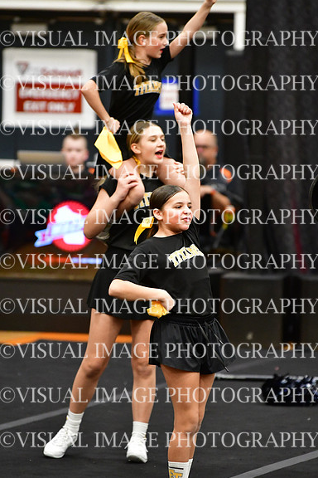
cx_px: 159
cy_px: 239
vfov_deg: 6.8
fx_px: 4001
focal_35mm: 302
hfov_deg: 4.6
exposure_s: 1/500
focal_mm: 200
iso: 5000
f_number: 3.2
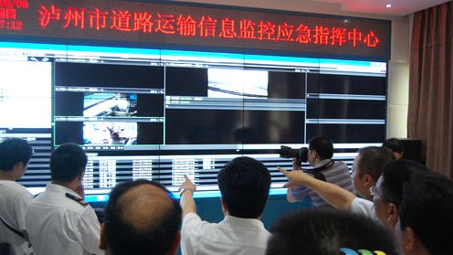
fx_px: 456
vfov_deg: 31.2
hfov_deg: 52.8
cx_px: 227
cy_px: 137
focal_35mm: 38
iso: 800
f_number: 4
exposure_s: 1/25
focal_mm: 24
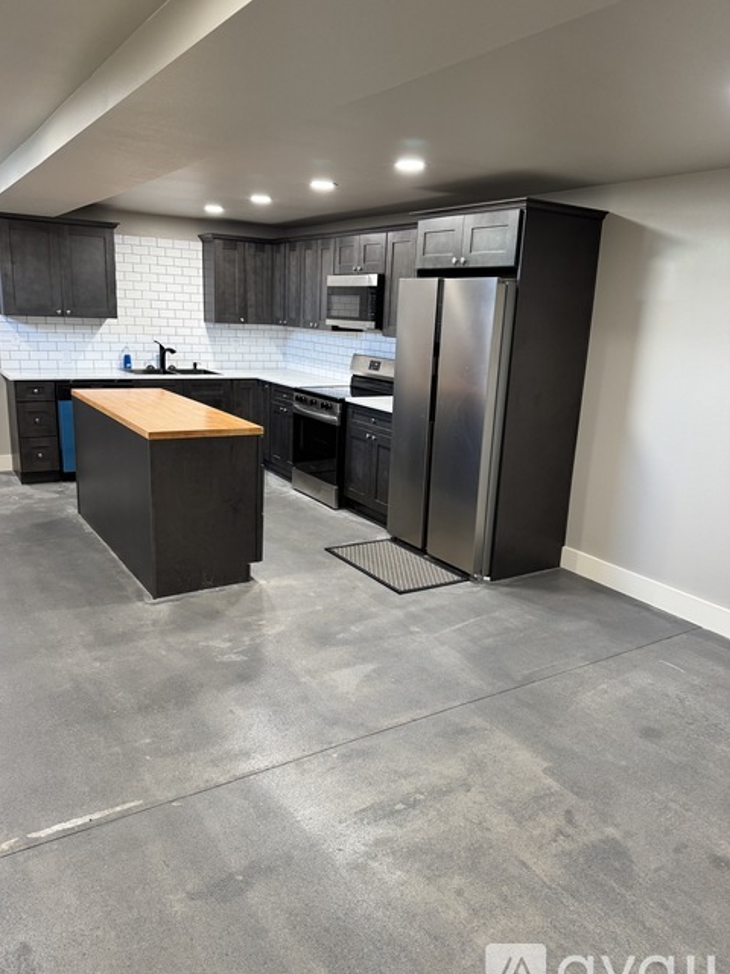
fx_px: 703
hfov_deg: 54.9
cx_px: 351
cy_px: 497
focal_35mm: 25
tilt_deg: -15.1
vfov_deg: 69.4
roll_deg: -2.3
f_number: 1.78
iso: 250
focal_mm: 6.76
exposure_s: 1/60
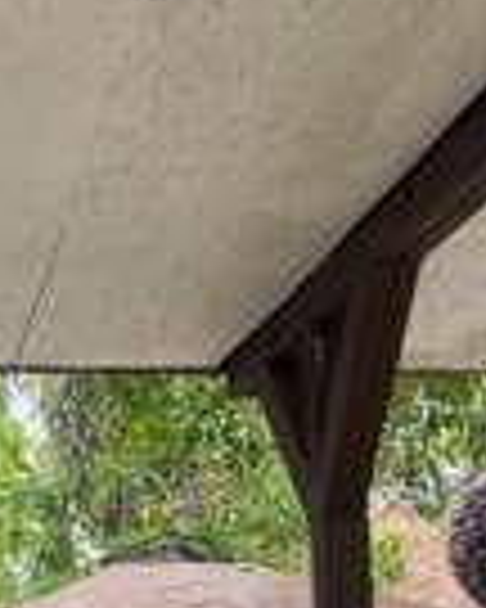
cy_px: 739
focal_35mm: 83
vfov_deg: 21.3
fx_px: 1492
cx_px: 130
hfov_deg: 18.4
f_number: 1.78
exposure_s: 1/260
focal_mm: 6.76
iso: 64
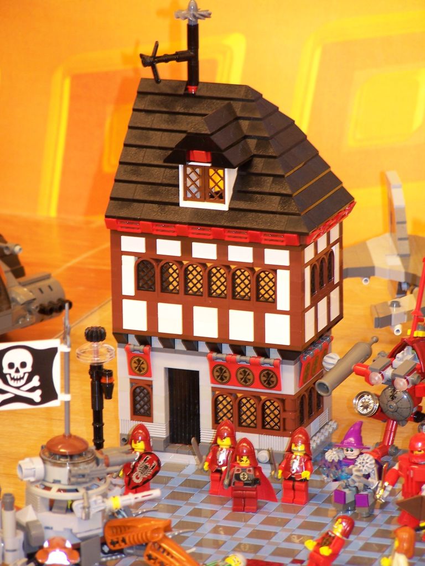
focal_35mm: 189
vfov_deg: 10.5
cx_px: 212
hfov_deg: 7.9
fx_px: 3094
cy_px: 283
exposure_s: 1/3
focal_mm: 31.3
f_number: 3.2
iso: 80
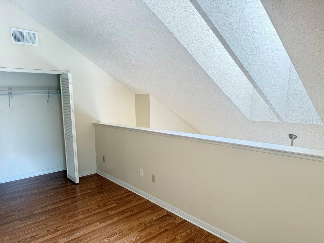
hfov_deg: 71.6
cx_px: 162
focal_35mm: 24
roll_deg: +3.4
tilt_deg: -6.1
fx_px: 225
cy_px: 122
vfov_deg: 56.8
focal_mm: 6.76
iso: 320
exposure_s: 1/60
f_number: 1.78
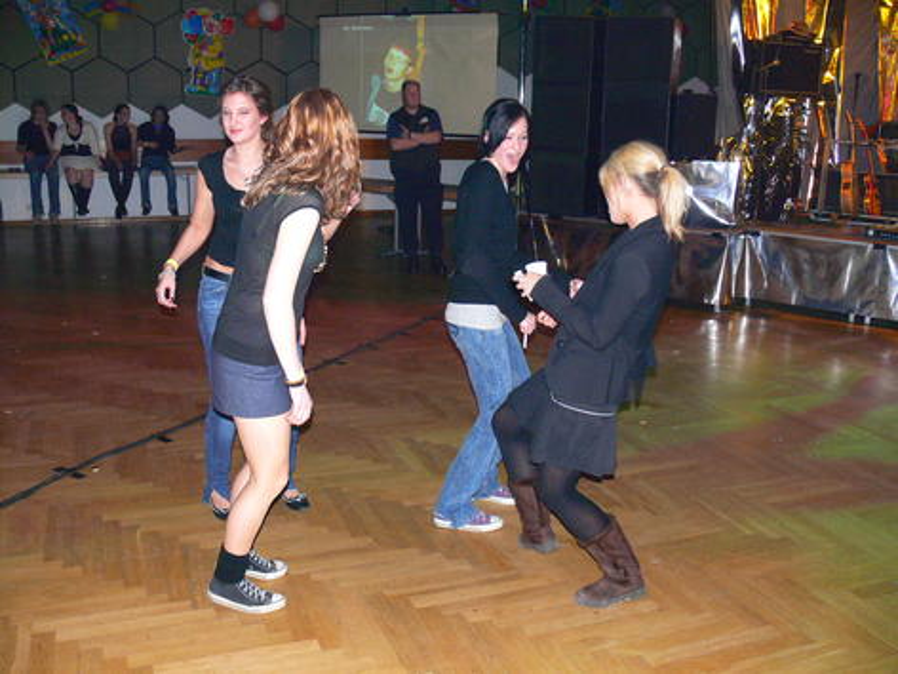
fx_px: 908
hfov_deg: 52.6
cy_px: 337
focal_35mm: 35
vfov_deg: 40.7
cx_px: 449
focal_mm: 7.4
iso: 250
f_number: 2.8
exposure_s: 1/30
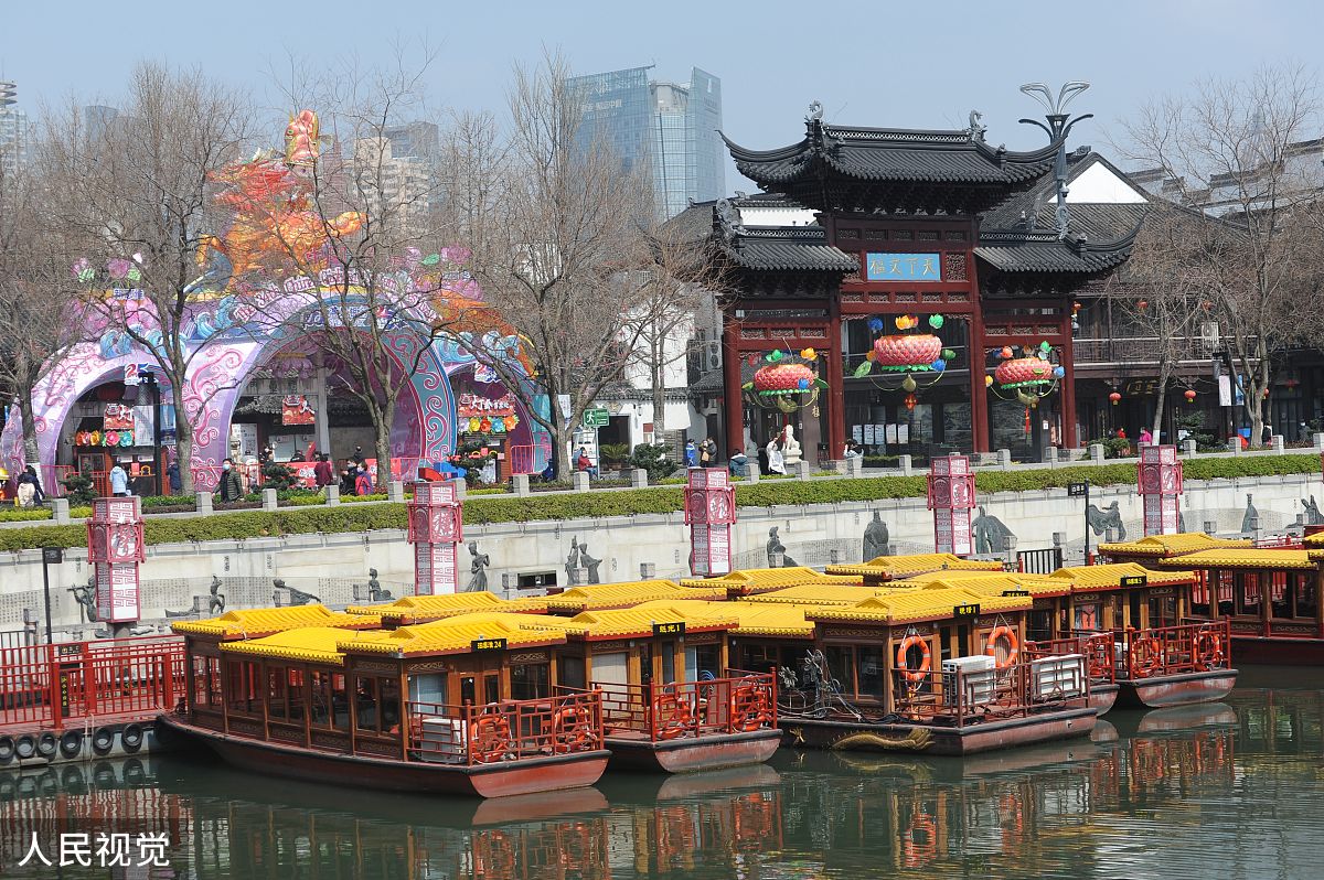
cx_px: 662
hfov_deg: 25.4
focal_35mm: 80
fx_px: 2940
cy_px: 440
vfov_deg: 17.0
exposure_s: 1/2500
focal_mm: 80
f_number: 4
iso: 200
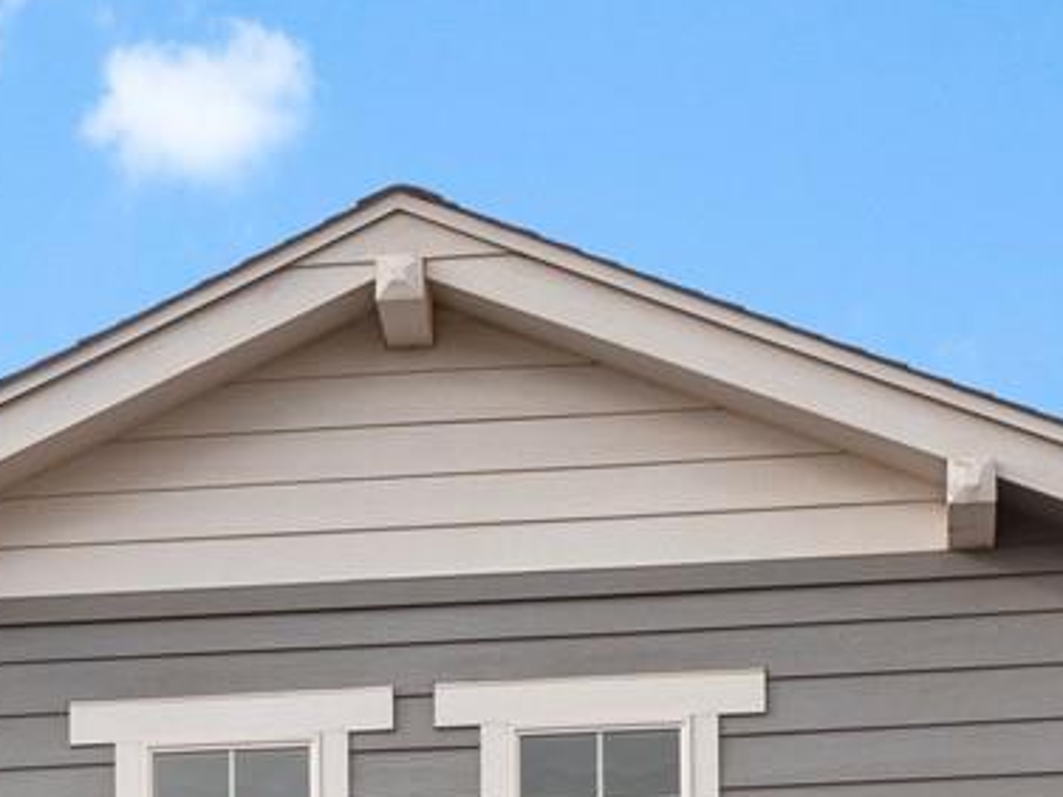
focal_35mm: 149
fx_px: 4576
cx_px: -495
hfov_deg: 12.6
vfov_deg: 9.3
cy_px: 1622
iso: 200
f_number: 8
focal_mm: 17
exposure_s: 1/50
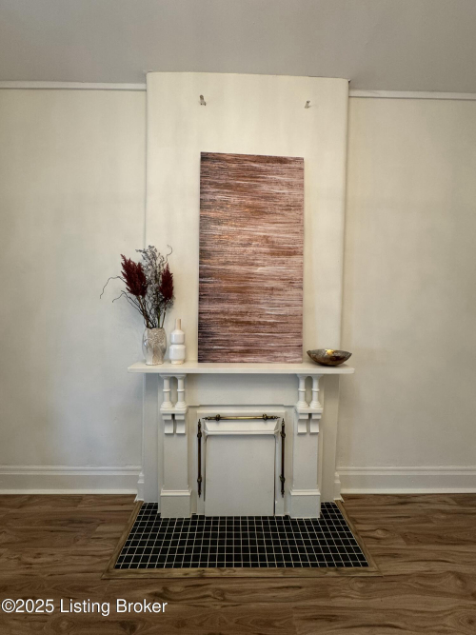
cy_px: 318
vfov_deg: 102.1
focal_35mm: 14
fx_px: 257
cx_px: 238
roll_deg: -0.6
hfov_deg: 85.7
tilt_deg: -3.3
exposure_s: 1/60
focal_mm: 2.22
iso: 160
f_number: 2.2
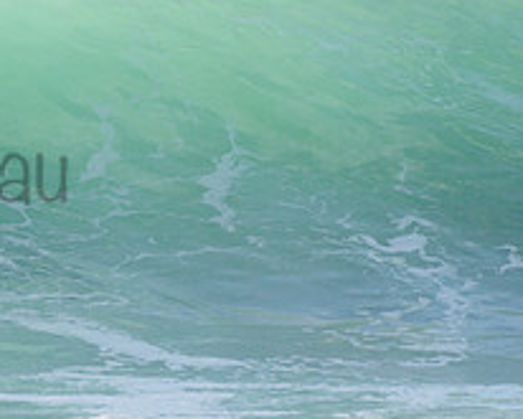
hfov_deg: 1.2
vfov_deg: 1.0
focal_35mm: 1616
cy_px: 127
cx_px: -362
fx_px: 25026
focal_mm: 500
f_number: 5.6
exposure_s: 1/2000
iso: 400
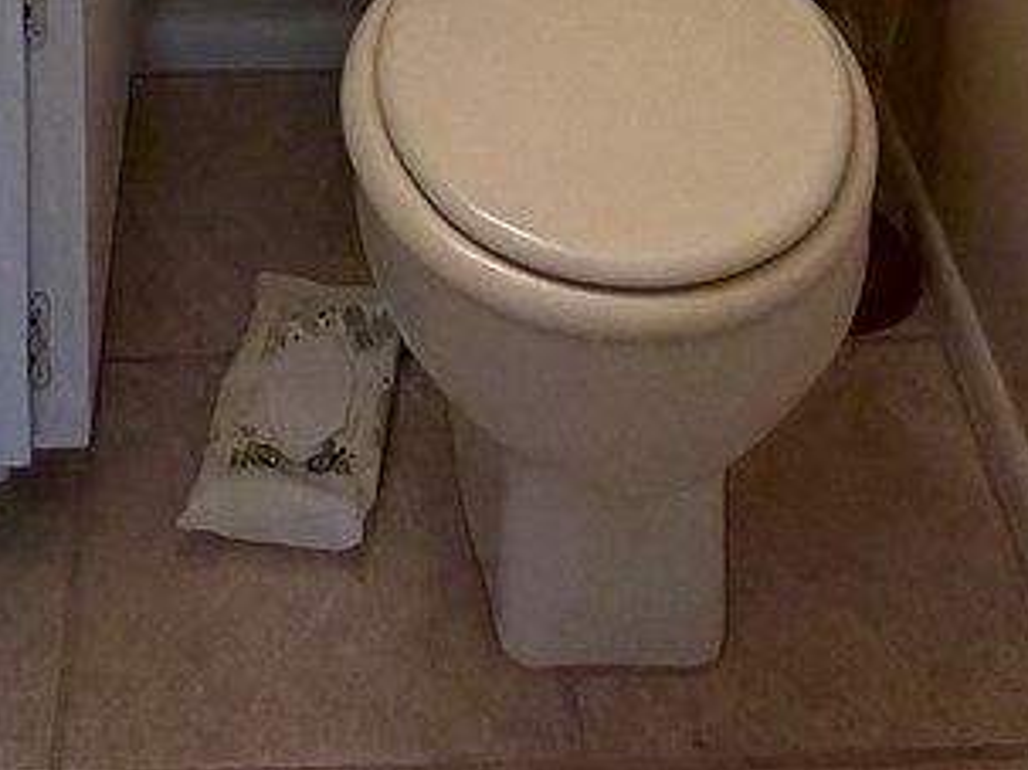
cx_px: 397
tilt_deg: -13.5
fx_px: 2197
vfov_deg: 15.2
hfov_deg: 26.3
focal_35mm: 74
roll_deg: -1.4
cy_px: -851
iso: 320
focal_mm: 2.22
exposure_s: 1/120
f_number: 2.2
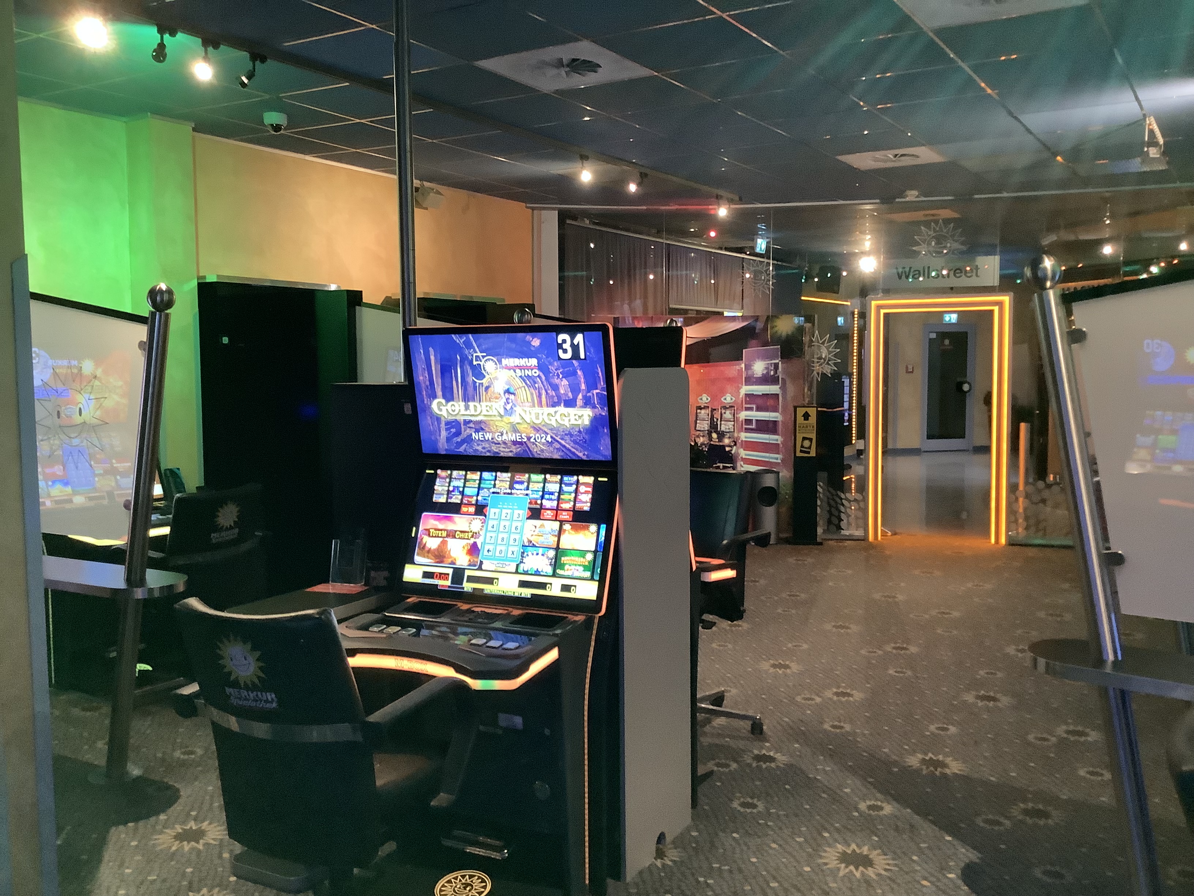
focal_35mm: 31
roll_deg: +0.6
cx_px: 597
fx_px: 1069
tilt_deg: -5.3
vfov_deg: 45.4
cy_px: 448
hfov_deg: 58.4
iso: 500
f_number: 2.4
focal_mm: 3.3
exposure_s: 1/25
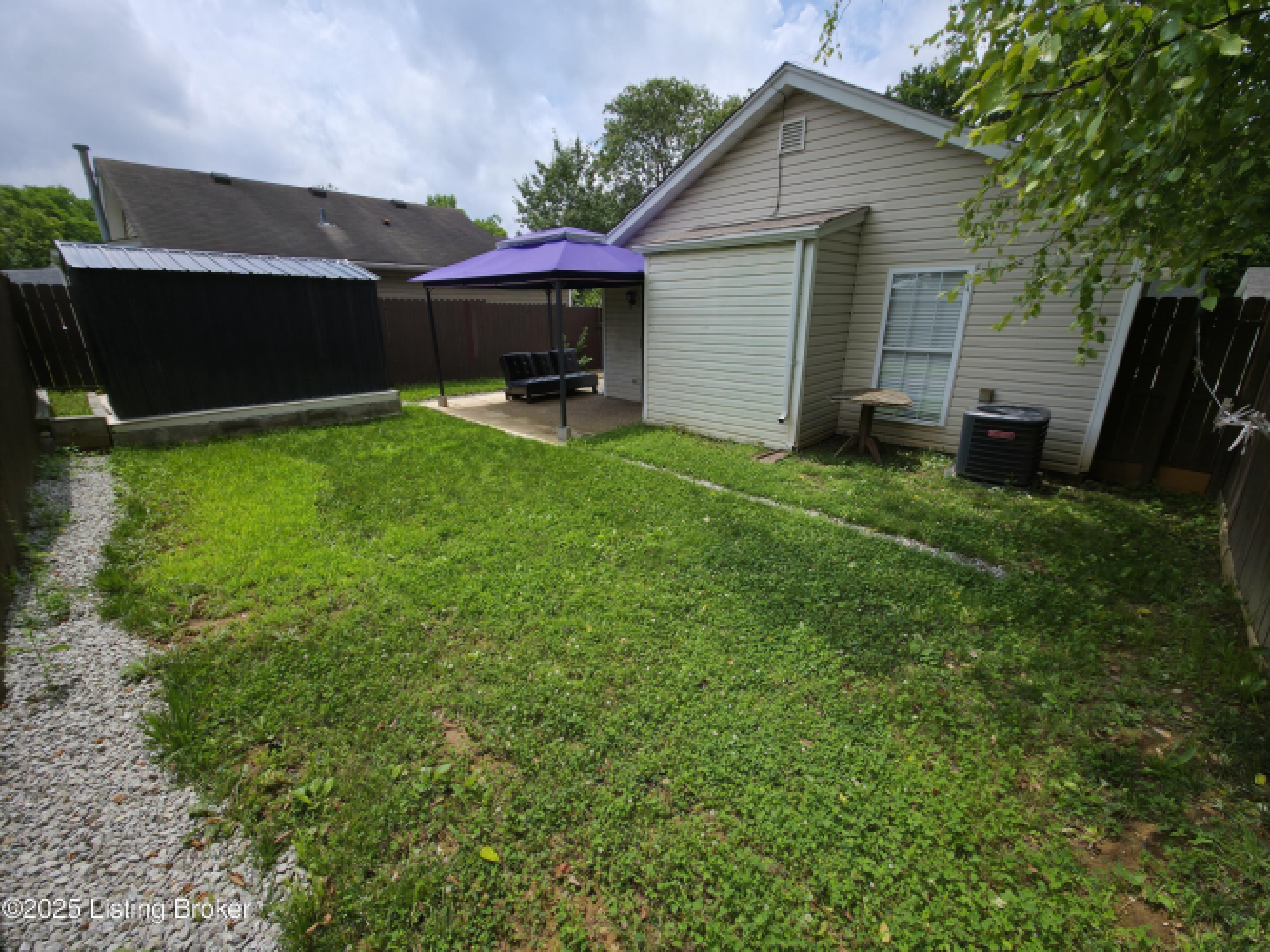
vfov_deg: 89.9
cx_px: 635
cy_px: 476
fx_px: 477
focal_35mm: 13
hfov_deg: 106.2
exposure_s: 1/1293
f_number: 1.9
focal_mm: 2.2
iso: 20
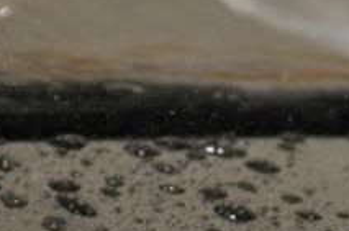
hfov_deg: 2.9
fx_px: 6848
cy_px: 75
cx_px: 460
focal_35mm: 708
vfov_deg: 1.9
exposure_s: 1/60
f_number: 5.6
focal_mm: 98
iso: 800
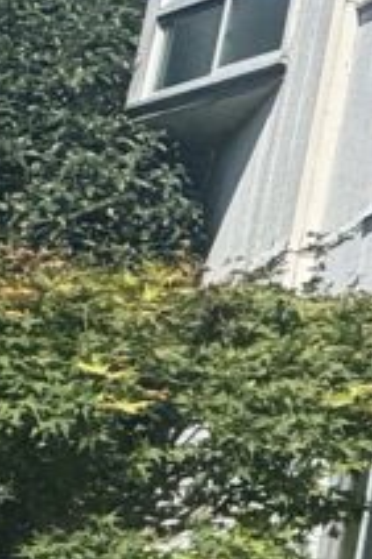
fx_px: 1366
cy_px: 224
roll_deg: -0.8
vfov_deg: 23.1
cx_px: 1266
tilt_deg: +16.8
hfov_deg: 9.6
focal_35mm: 88
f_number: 2.2
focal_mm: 2.22
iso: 50
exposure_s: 1/3125
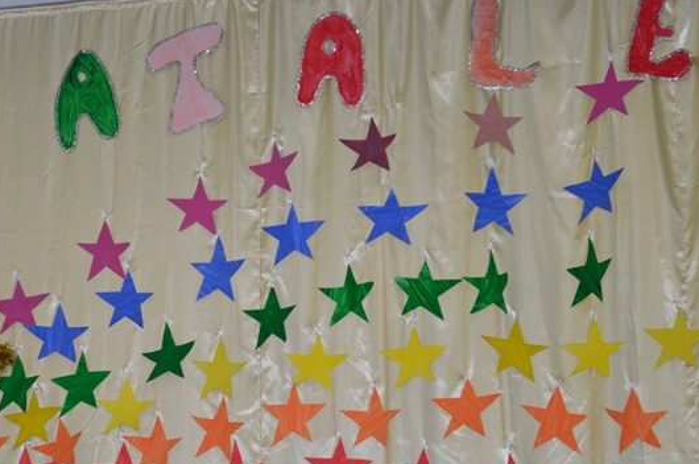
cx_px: 270
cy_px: 285
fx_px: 2560
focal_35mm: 132
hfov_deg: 15.5
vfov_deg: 10.4
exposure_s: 1/60
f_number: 5.3
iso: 720
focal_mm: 62
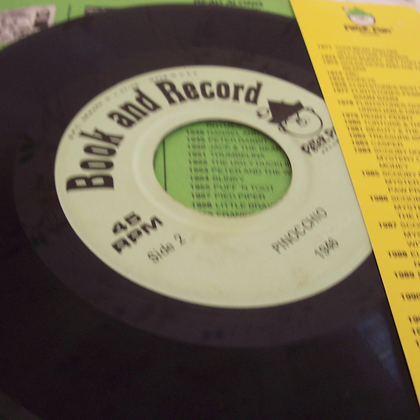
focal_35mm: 44
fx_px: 604
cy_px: 209
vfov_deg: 38.3
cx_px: 199
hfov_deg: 38.3
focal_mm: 5.6
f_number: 2.8
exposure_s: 1/30
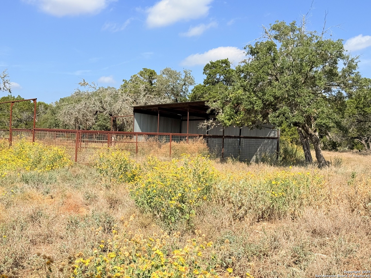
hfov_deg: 39.7
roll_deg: -3.0
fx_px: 514
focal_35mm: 48
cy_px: 139
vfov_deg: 30.3
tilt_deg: +0.9
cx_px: 186
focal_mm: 6.76
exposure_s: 1/5208
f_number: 1.78
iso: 64
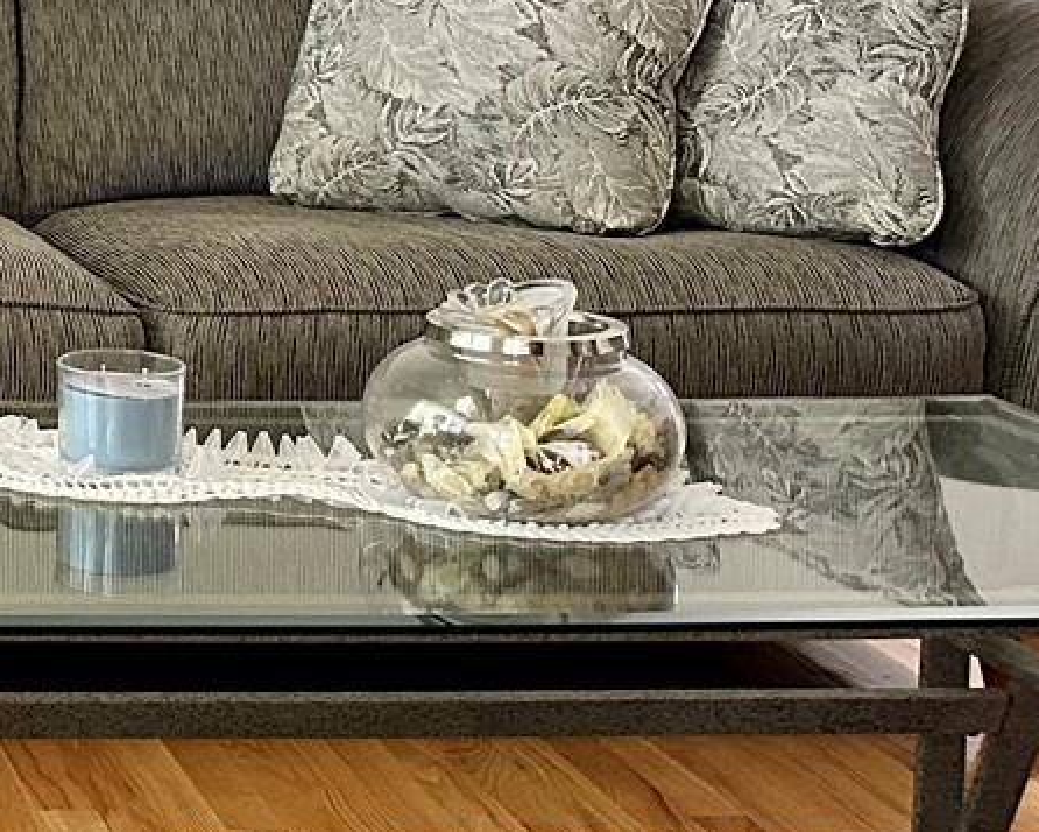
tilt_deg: -5.8
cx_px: -471
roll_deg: +0.5
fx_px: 2584
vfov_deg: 17.9
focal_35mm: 84
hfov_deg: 20.0
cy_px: 44
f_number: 1.78
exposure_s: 1/60
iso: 500
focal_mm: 6.86
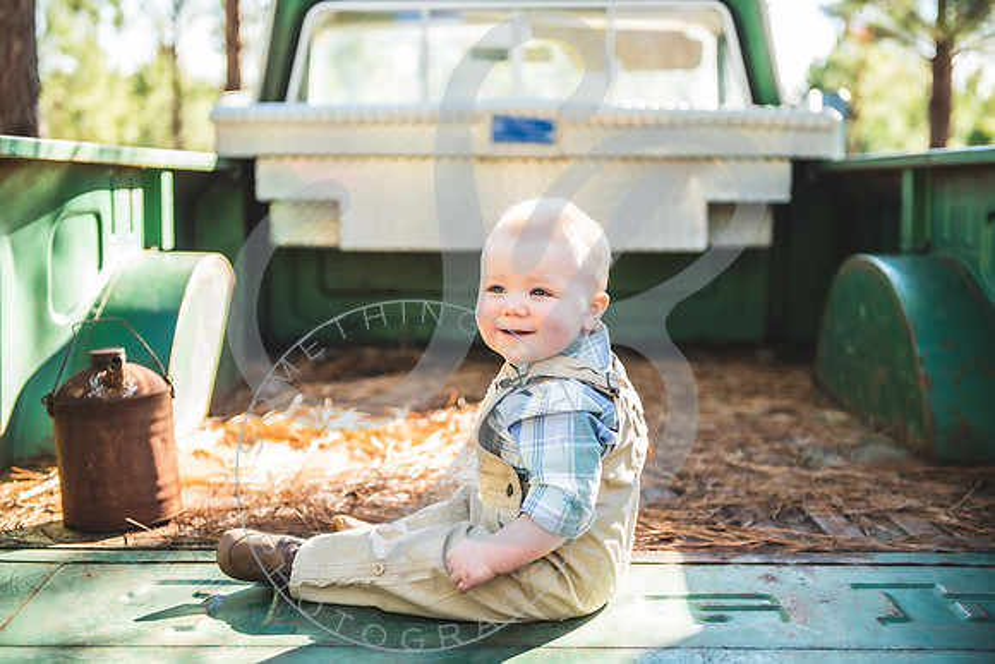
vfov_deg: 23.6
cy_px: 332
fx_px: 1591
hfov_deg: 34.7
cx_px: 490
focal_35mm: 58
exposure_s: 1/160
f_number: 2.8
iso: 100
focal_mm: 56
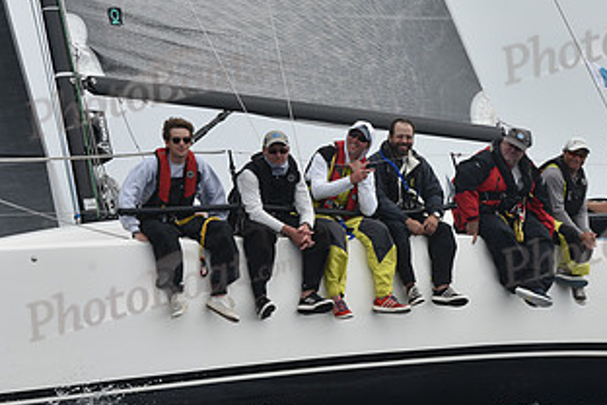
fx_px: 3507
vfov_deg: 6.6
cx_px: 403
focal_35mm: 208
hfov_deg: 9.9
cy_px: 163
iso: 250
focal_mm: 112
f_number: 10
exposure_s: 1/800
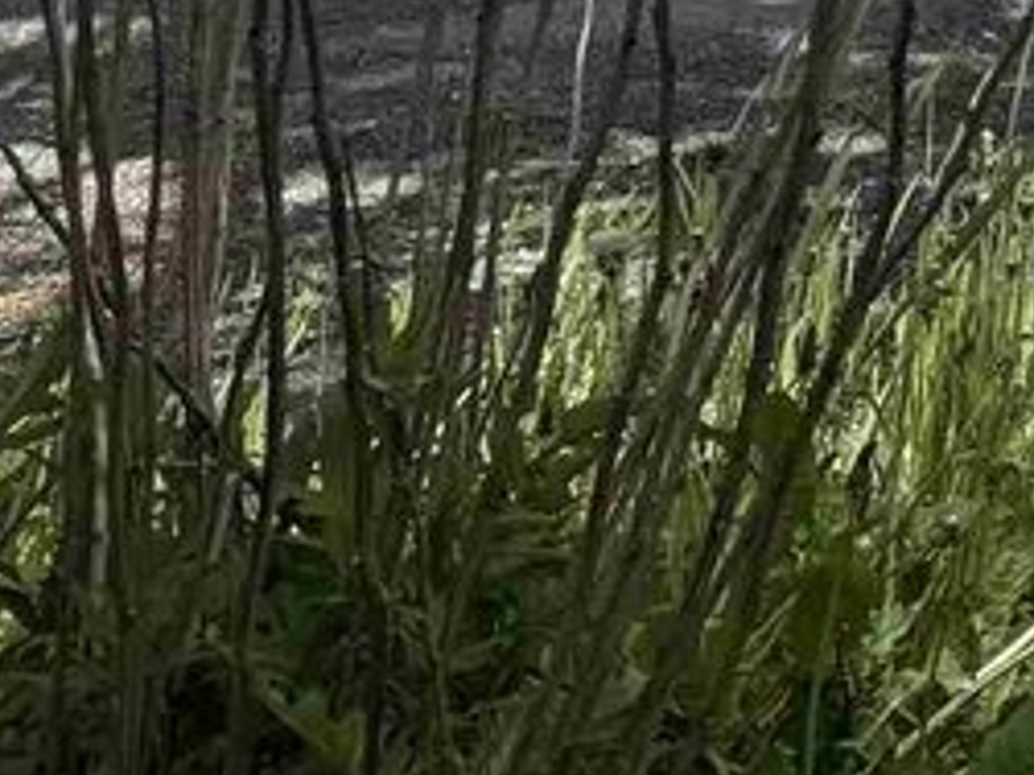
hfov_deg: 10.1
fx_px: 4568
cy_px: -1035
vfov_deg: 8.8
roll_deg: +0.8
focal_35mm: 153
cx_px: 2925
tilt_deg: -0.5
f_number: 1.78
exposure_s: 1/3759
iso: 80
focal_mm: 6.76
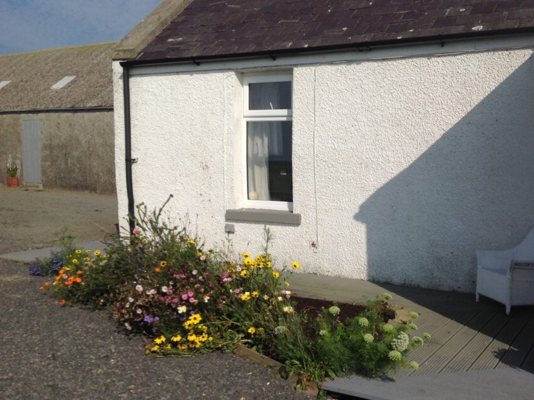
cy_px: 234
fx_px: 647
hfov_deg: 44.7
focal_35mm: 42
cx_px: 306
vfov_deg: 34.2
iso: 50
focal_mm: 4.28
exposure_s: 1/5051
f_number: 2.4
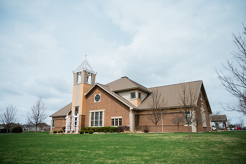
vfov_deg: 52.4
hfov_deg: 73.0
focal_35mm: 24
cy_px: 82
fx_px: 166
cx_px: 123
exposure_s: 1/2500
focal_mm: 24
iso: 125
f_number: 3.2
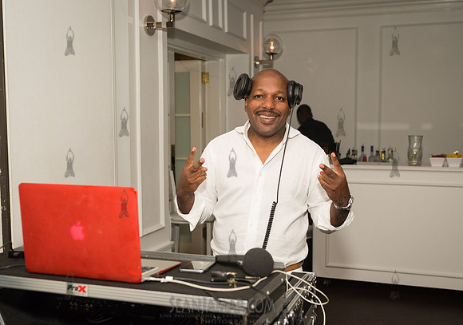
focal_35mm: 43
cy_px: 168
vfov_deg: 32.3
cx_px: 243
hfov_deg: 44.9
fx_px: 560
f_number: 4
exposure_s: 1/400
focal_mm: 38
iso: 2500
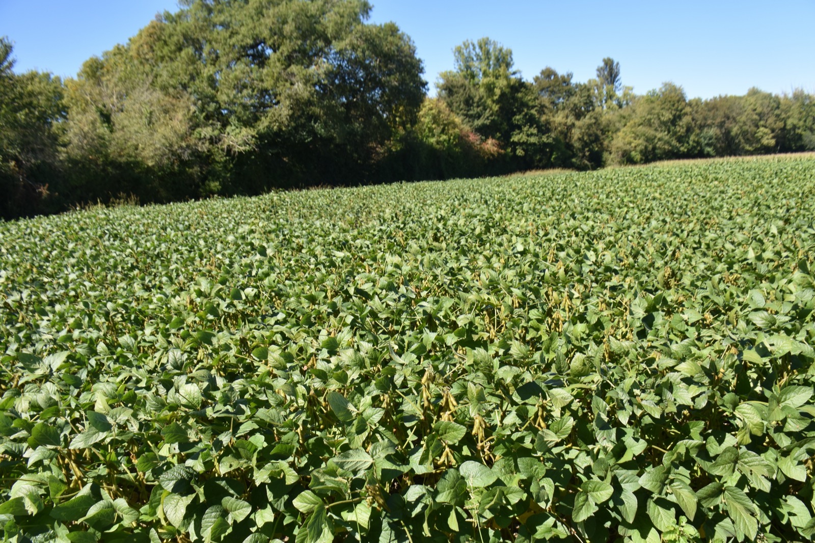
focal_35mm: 27
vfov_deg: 47.9
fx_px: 611
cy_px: 272
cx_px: 408
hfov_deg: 67.4
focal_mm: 18
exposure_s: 1/250
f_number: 8
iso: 200
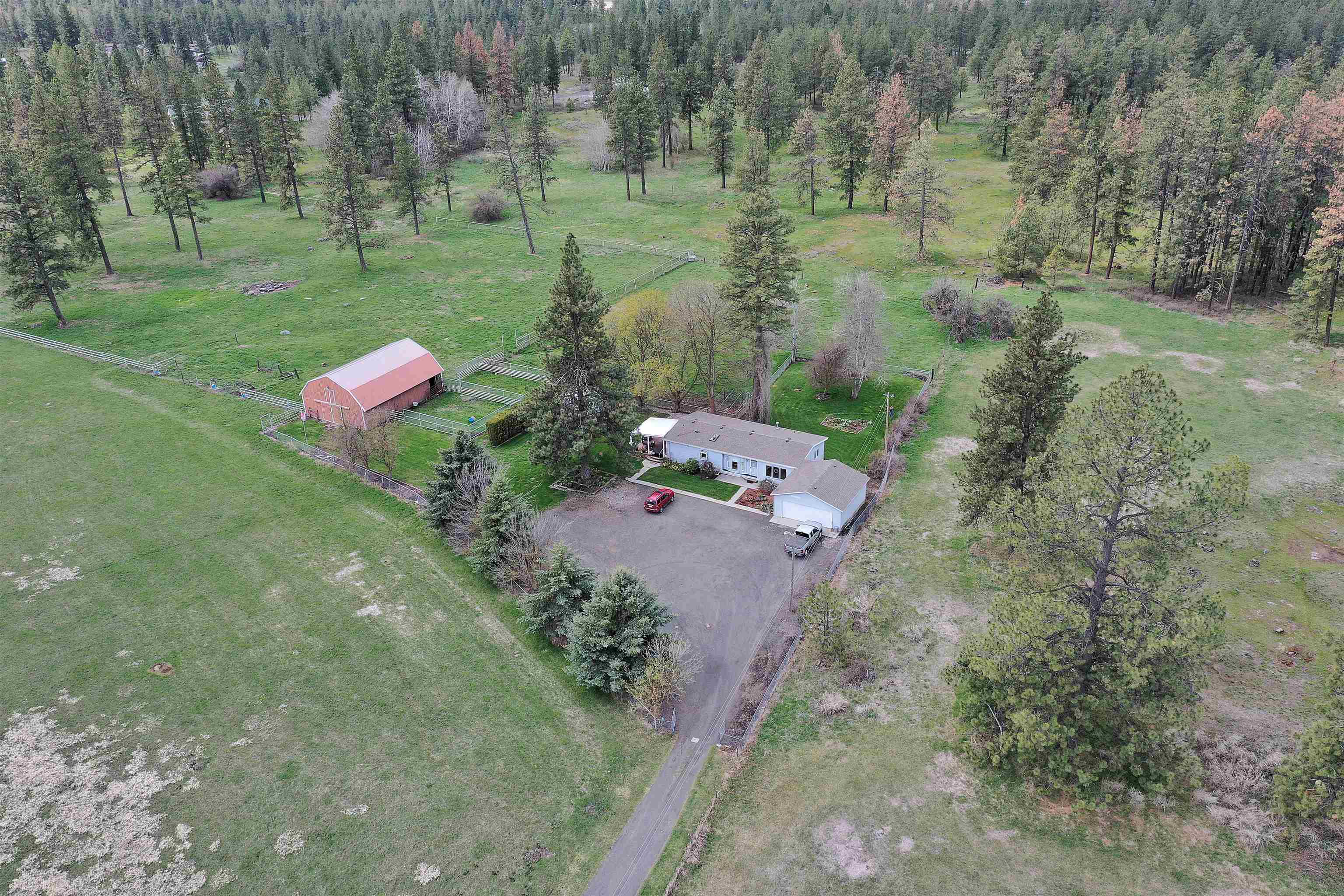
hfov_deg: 65.5
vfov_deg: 46.4
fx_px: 1045
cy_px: 448
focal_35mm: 28
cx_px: 672
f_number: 7.1
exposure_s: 1/15
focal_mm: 10.26
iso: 200
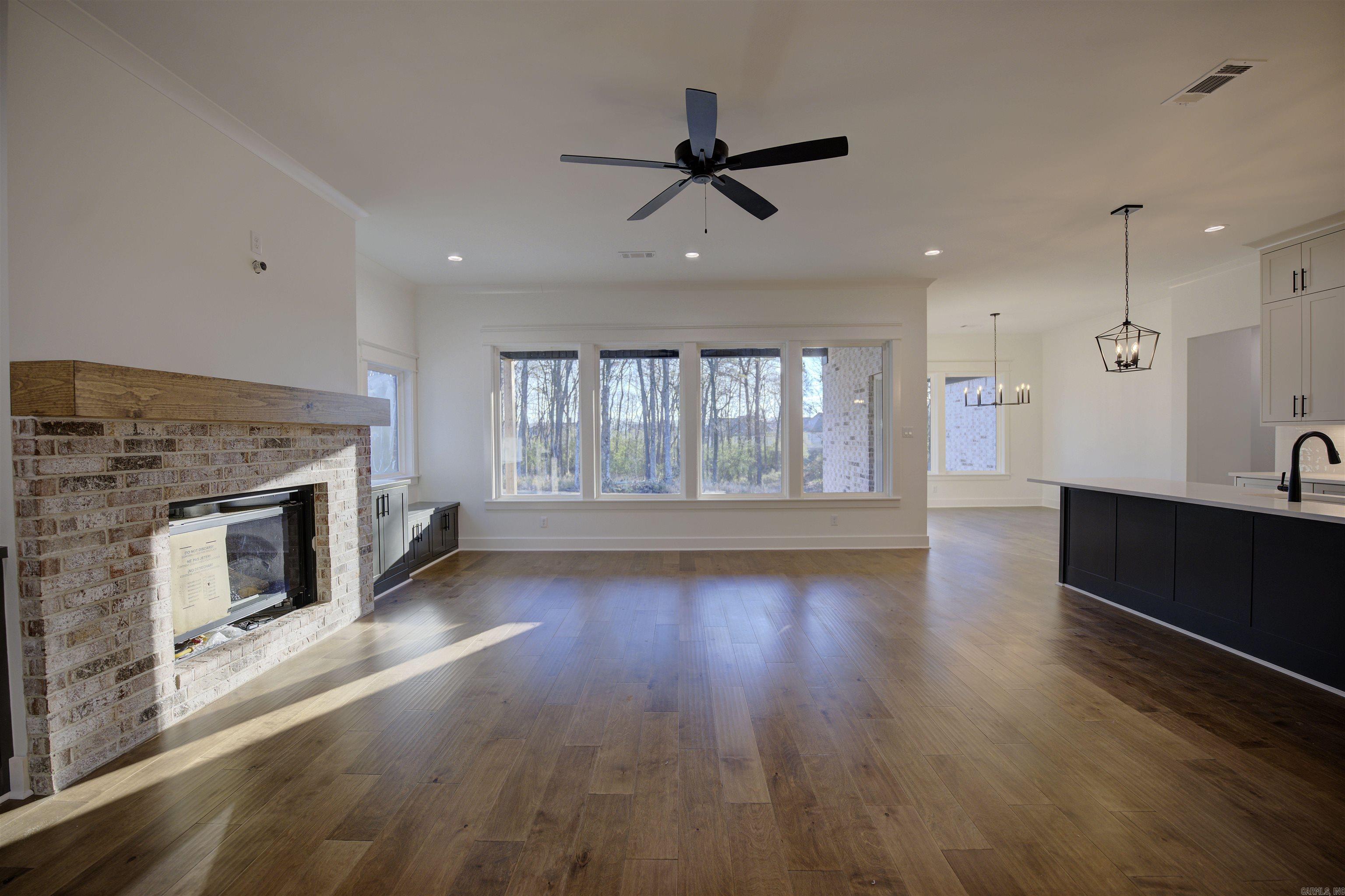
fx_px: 523
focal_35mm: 14
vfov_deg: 81.2
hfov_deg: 104.3
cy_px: 448
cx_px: 672
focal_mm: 14
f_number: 2.8
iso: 250
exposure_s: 1/250
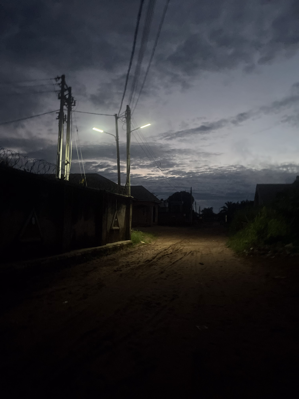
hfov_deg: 53.1
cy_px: 200
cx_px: 150
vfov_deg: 67.3
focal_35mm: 26
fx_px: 299
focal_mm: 5.1
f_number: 1.6
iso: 1000
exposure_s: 1/22
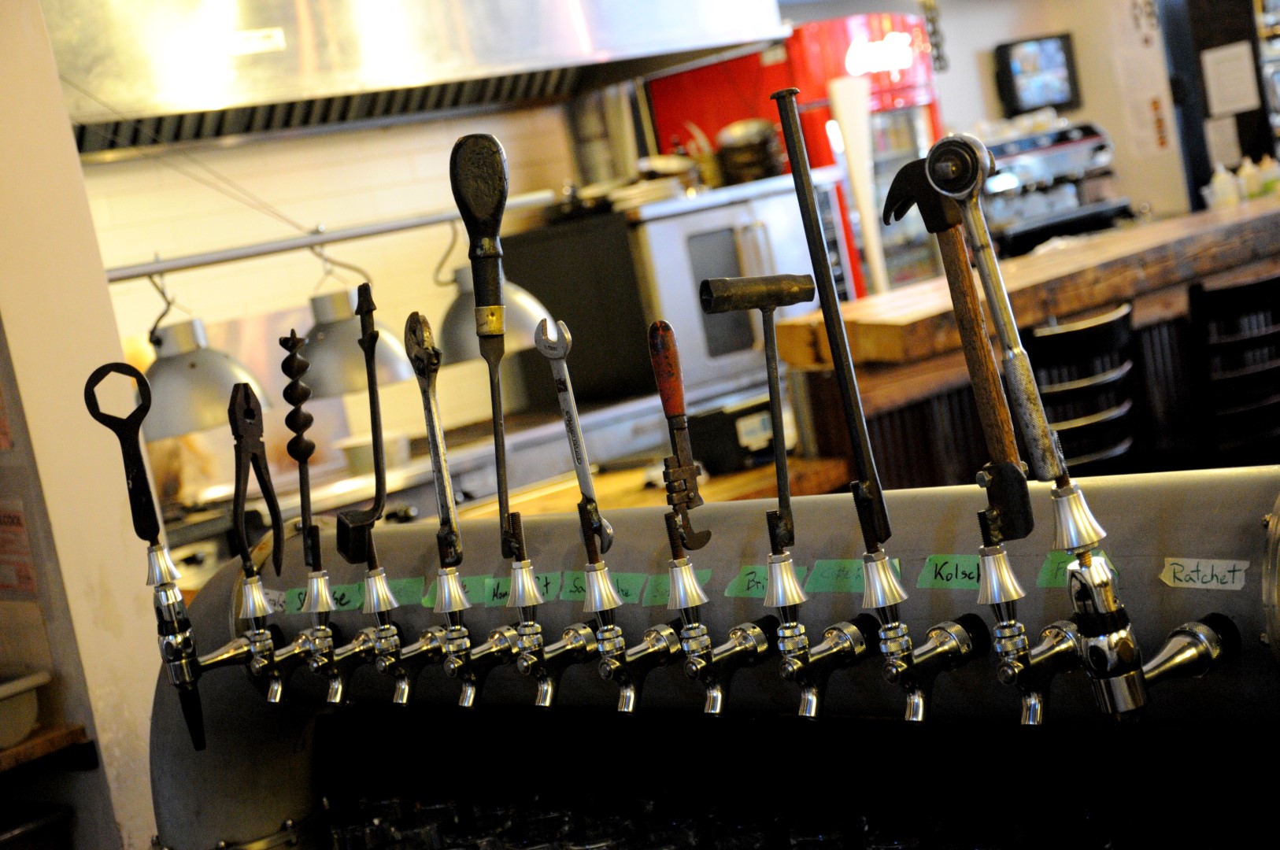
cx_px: 640
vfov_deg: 21.5
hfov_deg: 31.9
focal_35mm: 63
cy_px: 425
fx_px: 2237
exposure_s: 1/30
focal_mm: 42
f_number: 4.8
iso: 2200
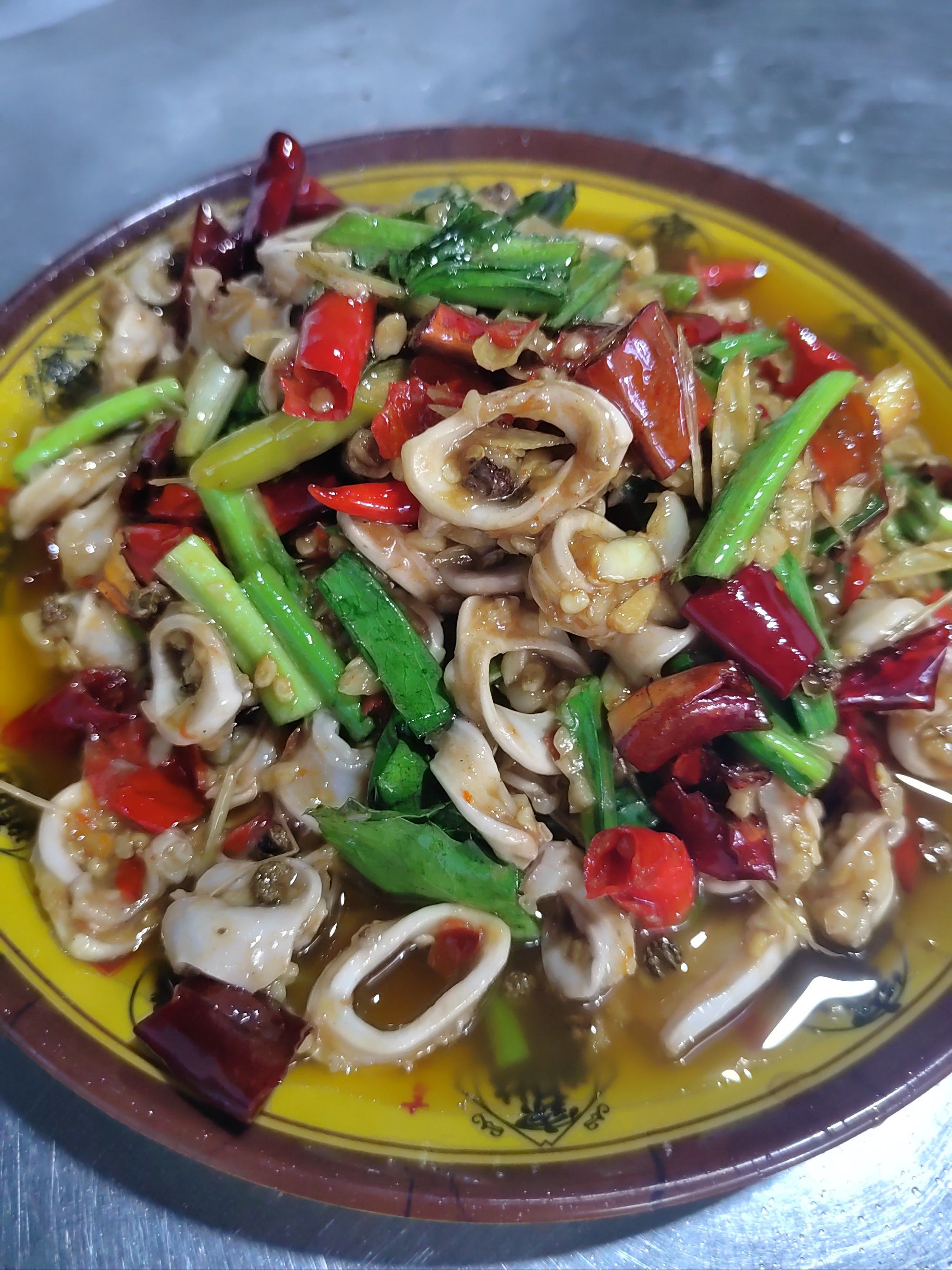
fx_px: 843
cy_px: 635
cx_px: 476
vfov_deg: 73.9
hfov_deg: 58.9
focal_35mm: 23
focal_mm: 5.52
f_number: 1.9
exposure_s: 1/25
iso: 1200
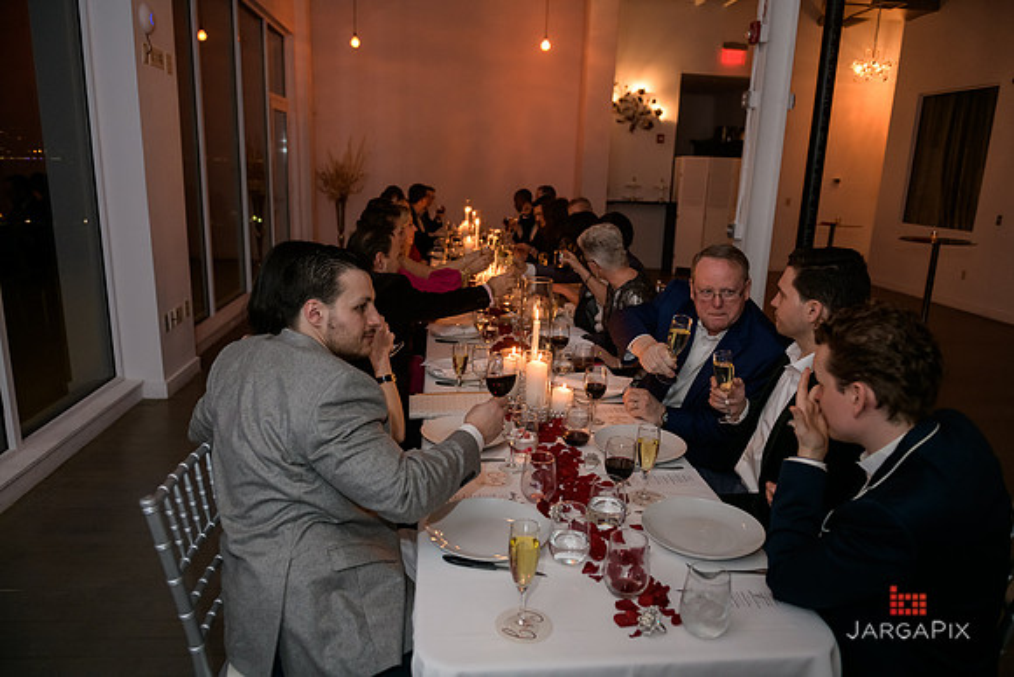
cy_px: 338
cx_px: 507
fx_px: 676
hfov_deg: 73.7
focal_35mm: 24
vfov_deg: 53.2
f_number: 3.2
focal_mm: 24
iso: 1600
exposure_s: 1/125
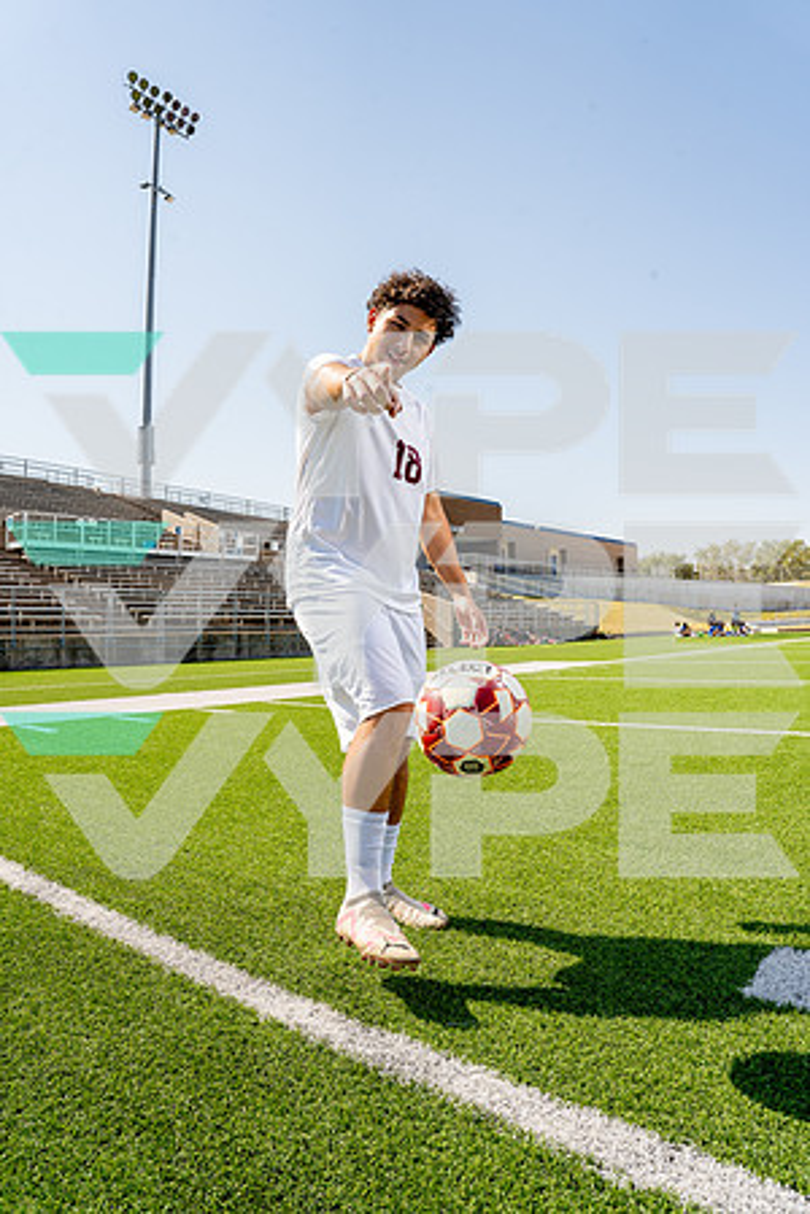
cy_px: 607
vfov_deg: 76.1
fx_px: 776
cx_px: 405
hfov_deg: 55.1
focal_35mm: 23
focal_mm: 23
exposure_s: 1/250
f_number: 11
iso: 320
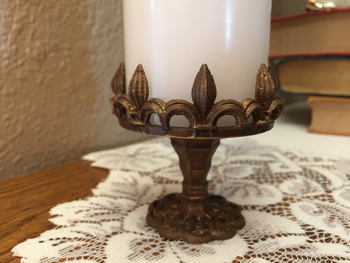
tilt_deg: -13.2
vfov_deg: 48.2
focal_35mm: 29
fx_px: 293
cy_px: 132
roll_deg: +0.1
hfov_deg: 61.7
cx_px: 175
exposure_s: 1/8
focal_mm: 4.15
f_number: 2.2
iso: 100
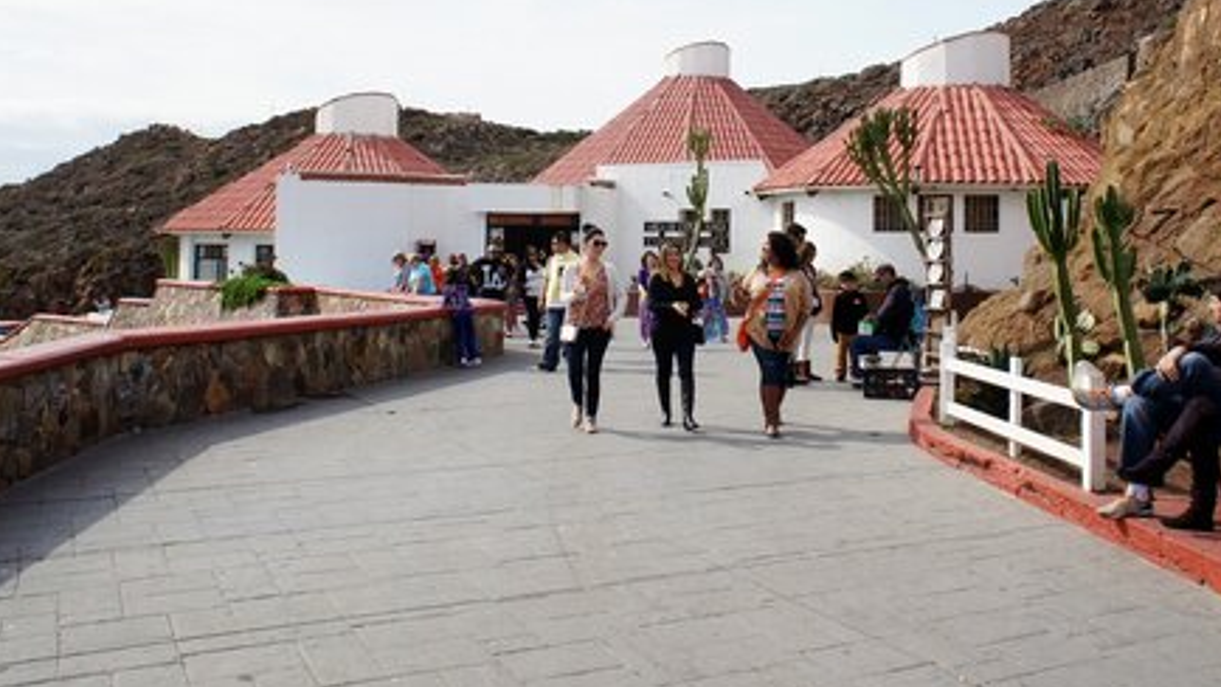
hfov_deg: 54.0
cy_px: 176
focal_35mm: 37
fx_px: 1198
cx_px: 661
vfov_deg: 31.4
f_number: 13
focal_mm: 16
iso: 200
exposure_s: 1/320
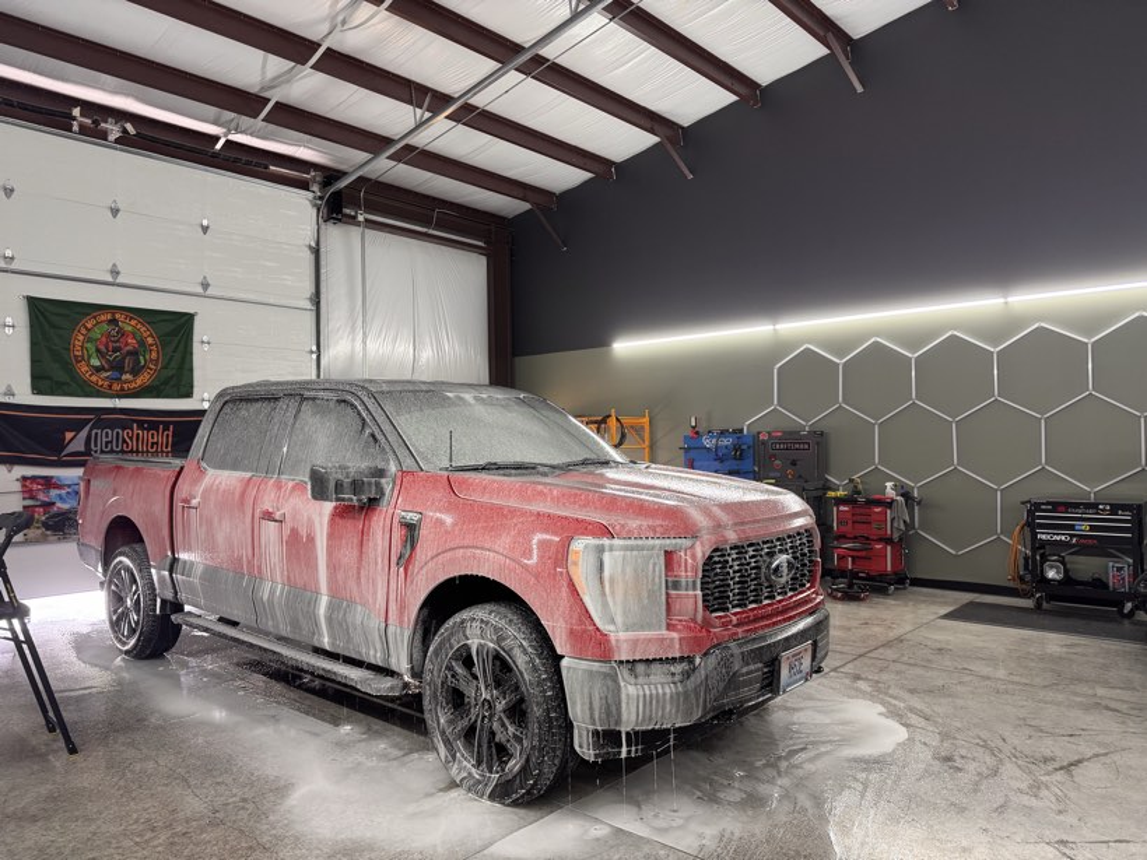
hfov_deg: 71.6
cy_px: 430
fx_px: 795
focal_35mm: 24
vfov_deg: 56.8
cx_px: 574
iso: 160
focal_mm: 6.76
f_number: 1.78
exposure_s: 1/60
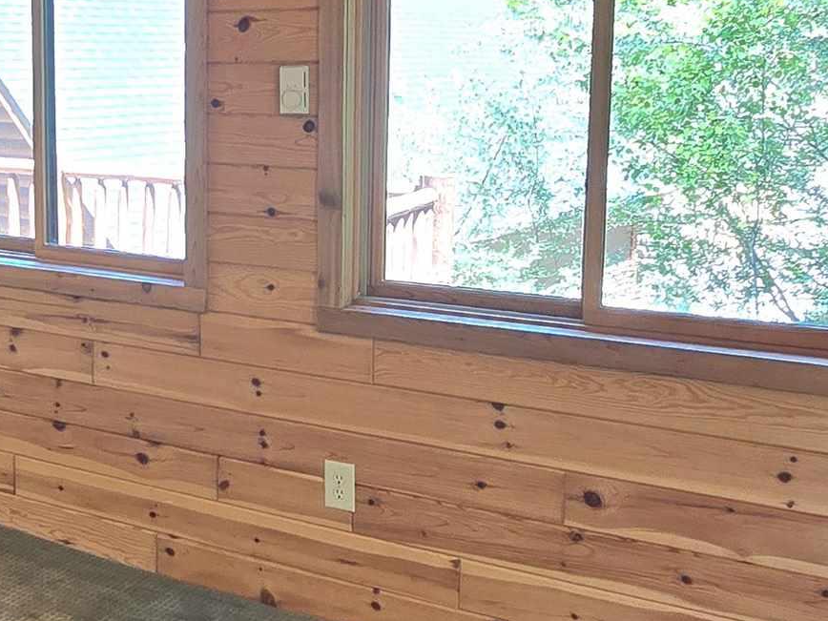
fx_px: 1100
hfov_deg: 39.7
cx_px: 173
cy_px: 218
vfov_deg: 31.3
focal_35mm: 46
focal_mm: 2.2
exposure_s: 1/60.2
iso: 64
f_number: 2.2
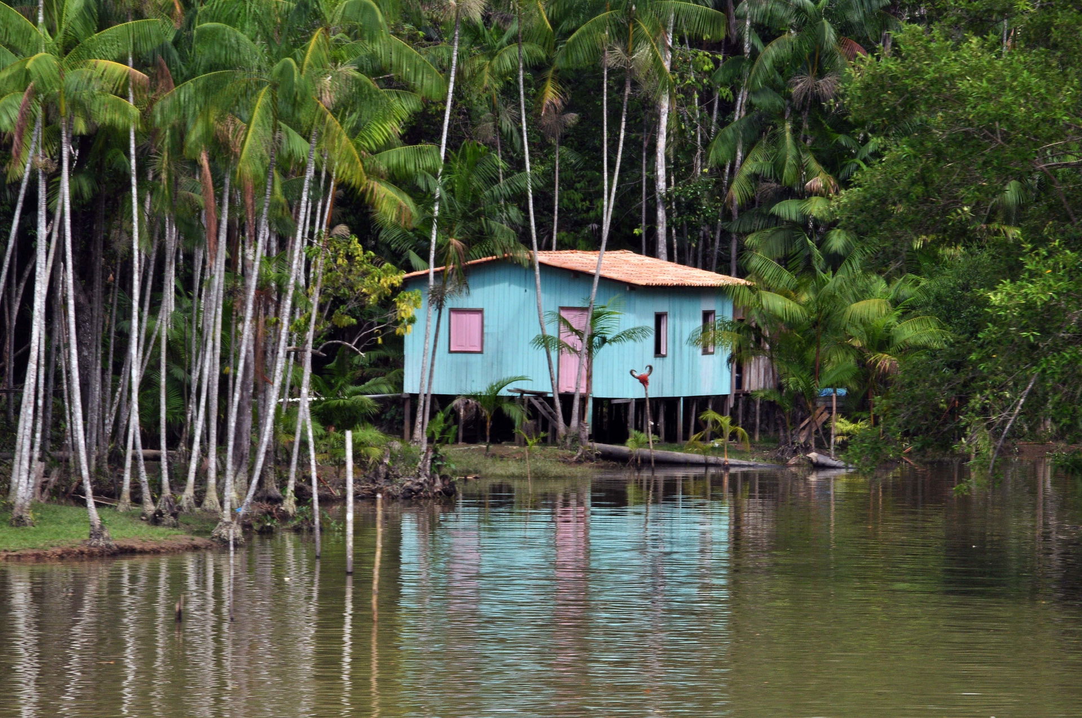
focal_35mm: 300
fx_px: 9005
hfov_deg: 6.9
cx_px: 541
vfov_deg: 4.6
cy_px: 359
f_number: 20
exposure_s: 1/125
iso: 200
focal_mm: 200
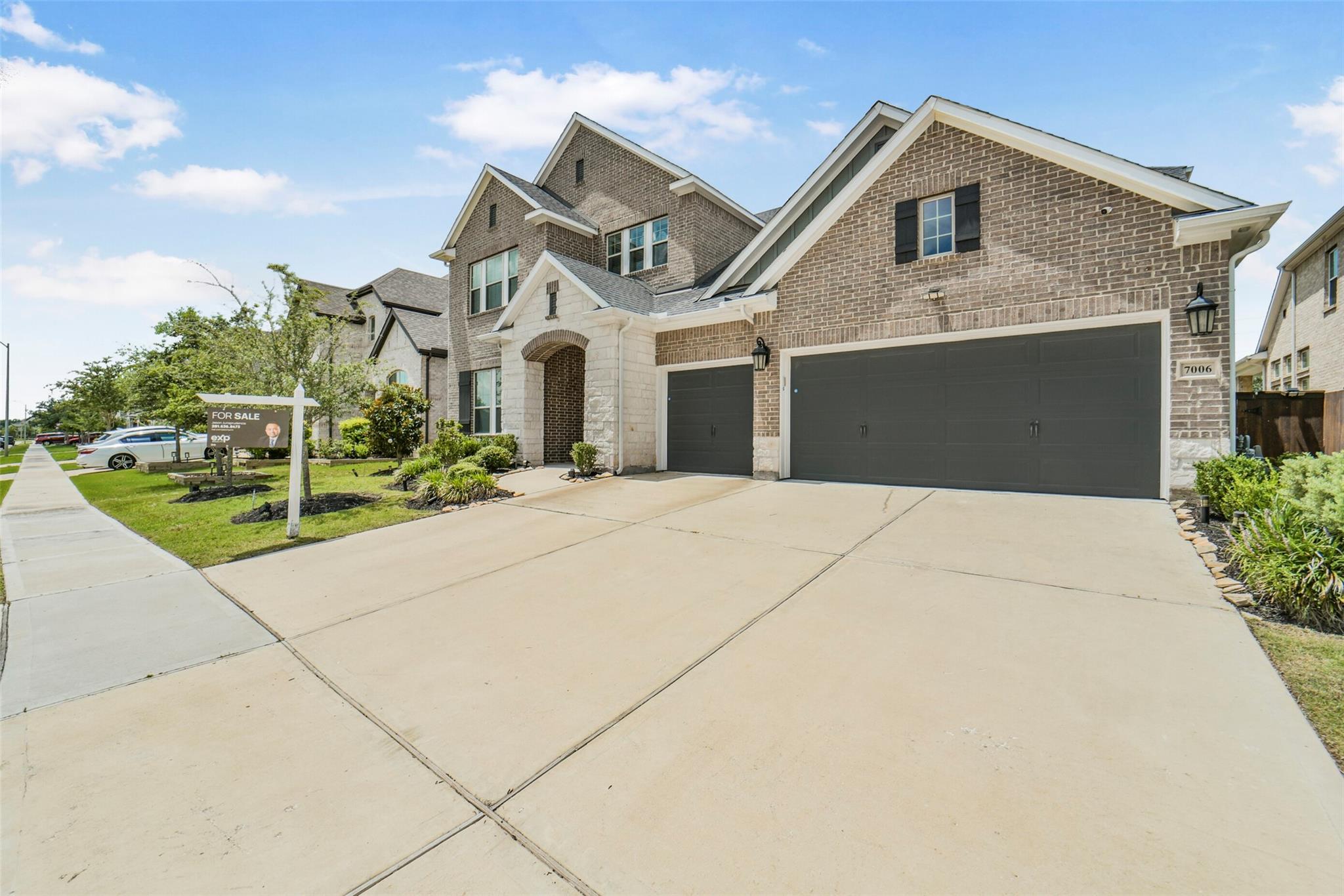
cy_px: 448
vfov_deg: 81.2
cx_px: 672
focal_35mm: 14
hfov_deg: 104.2
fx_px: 523
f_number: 11
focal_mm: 14
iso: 500
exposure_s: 1/1600
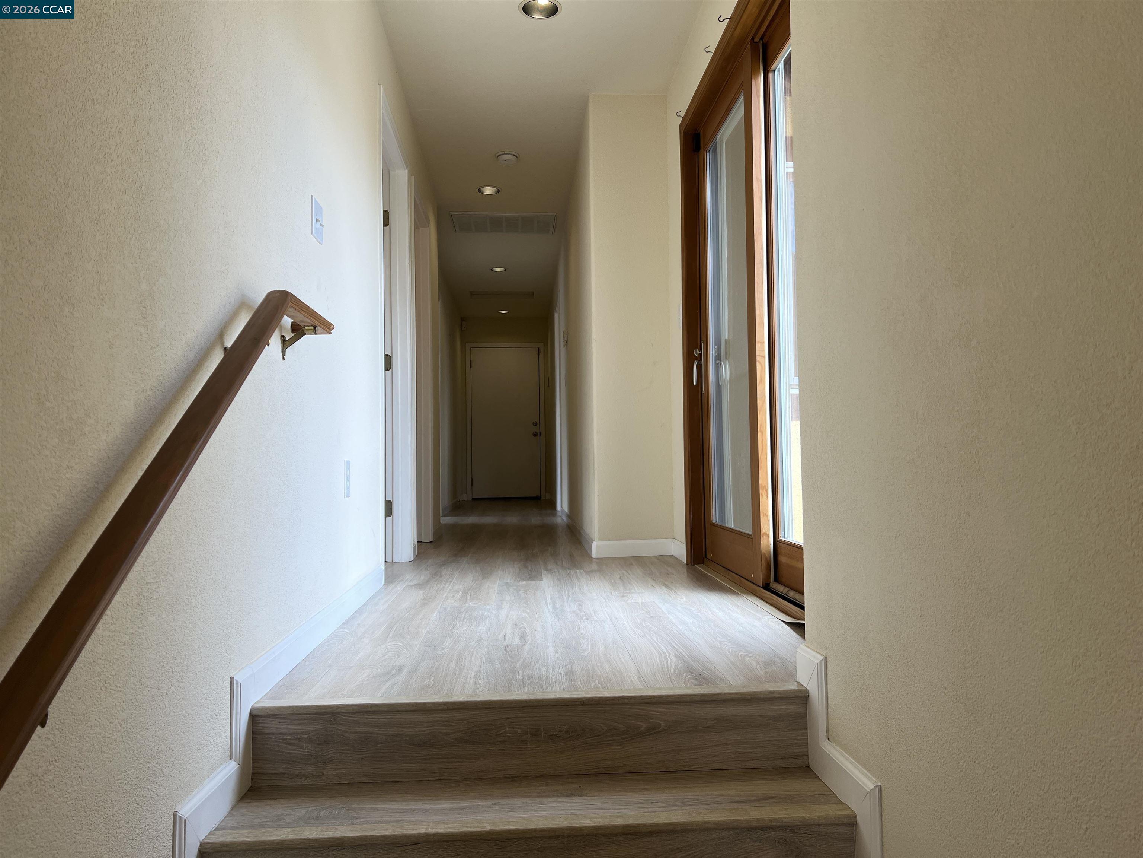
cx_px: 572
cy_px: 429
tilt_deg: +2.4
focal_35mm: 26
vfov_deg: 53.1
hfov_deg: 67.3
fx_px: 859
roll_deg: +0.9
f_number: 1.5
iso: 40
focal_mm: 5.7
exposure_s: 1/158
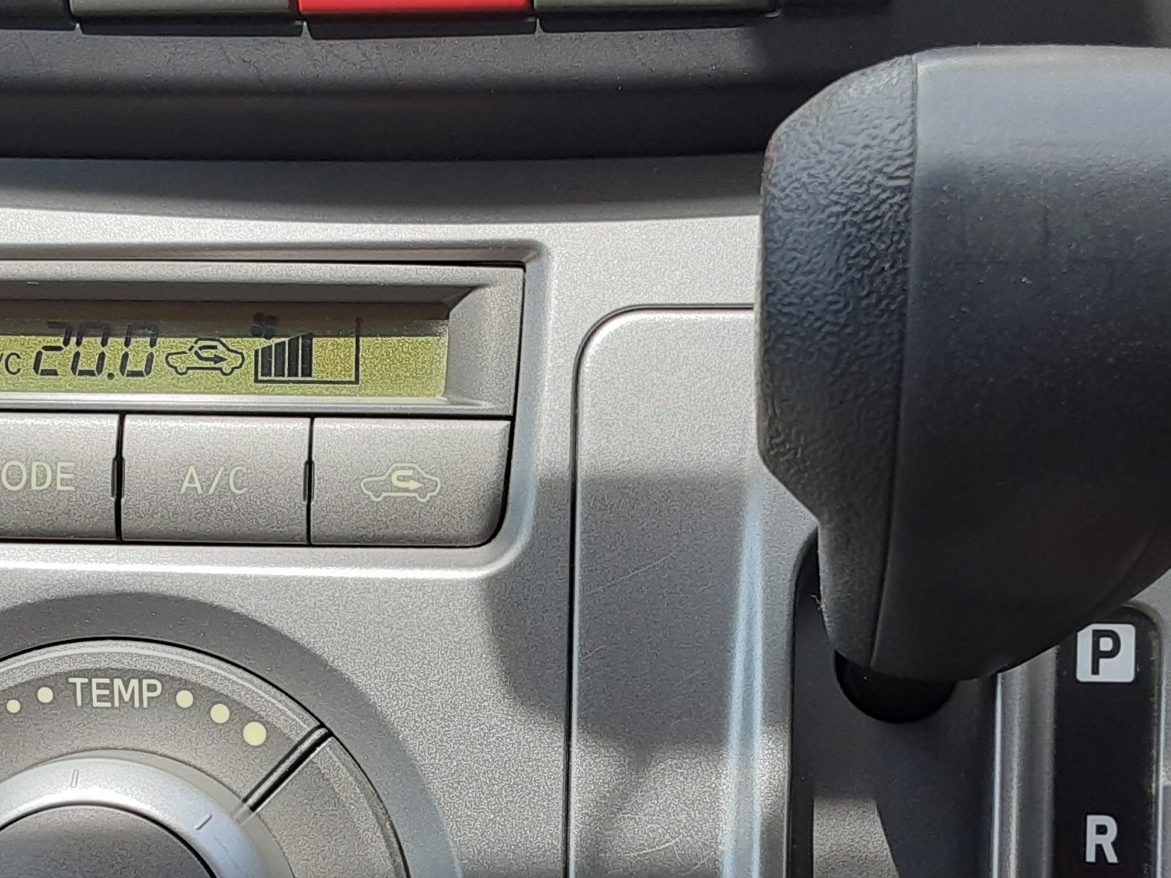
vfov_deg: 25.6
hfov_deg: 34.3
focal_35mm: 56
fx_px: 1894
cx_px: 490
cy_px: 708
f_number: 1.9
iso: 40
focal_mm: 2.91
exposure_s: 1/531
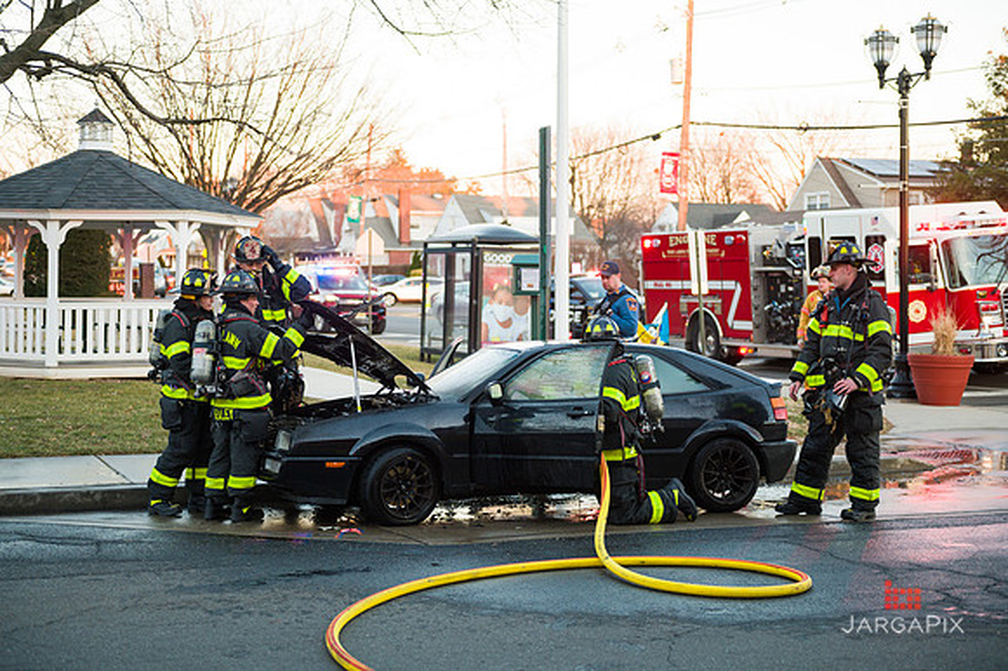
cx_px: 504
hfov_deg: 35.7
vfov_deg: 24.2
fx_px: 1567
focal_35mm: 56
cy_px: 336
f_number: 3.2
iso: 640
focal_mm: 56
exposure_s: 1/320
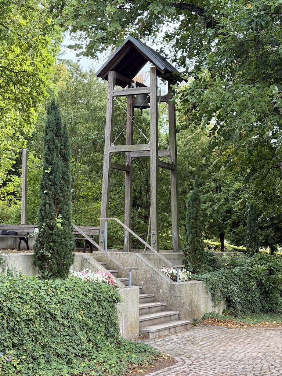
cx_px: 141
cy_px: 188
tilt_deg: +1.7
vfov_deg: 39.7
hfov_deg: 30.3
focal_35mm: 48
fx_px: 521
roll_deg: -0.8
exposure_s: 1/243
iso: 80
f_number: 1.78
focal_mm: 6.76
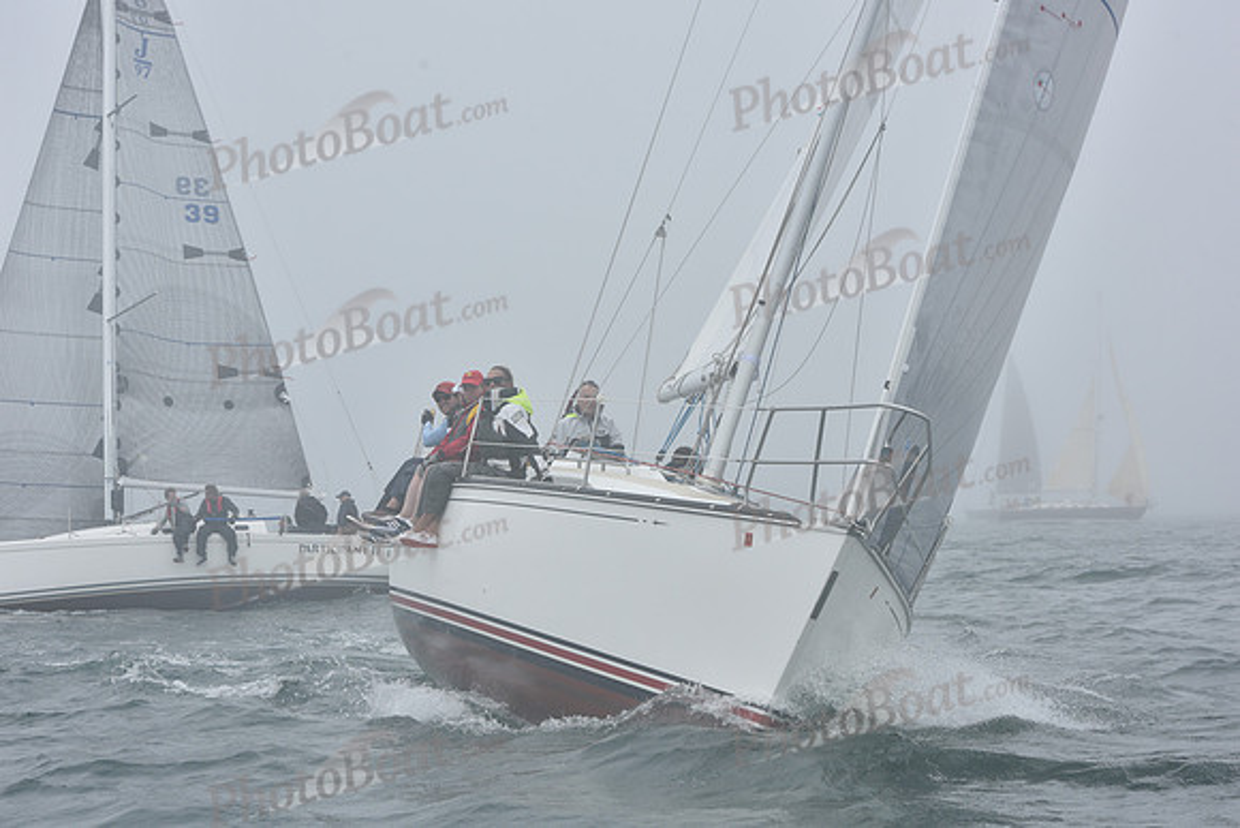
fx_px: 3101
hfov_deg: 22.6
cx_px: 620
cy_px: 414
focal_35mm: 90
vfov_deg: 15.2
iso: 250
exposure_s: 1/800
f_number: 9
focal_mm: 90
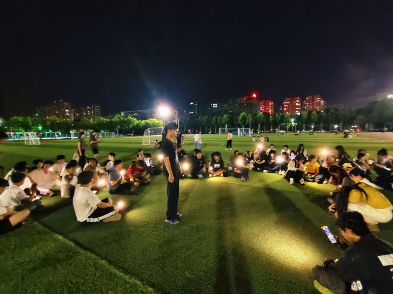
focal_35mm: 17
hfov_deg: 91.0
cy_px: 147
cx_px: 196
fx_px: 193
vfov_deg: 74.7
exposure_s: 1/14.3
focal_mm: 1.66
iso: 1428
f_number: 2.2
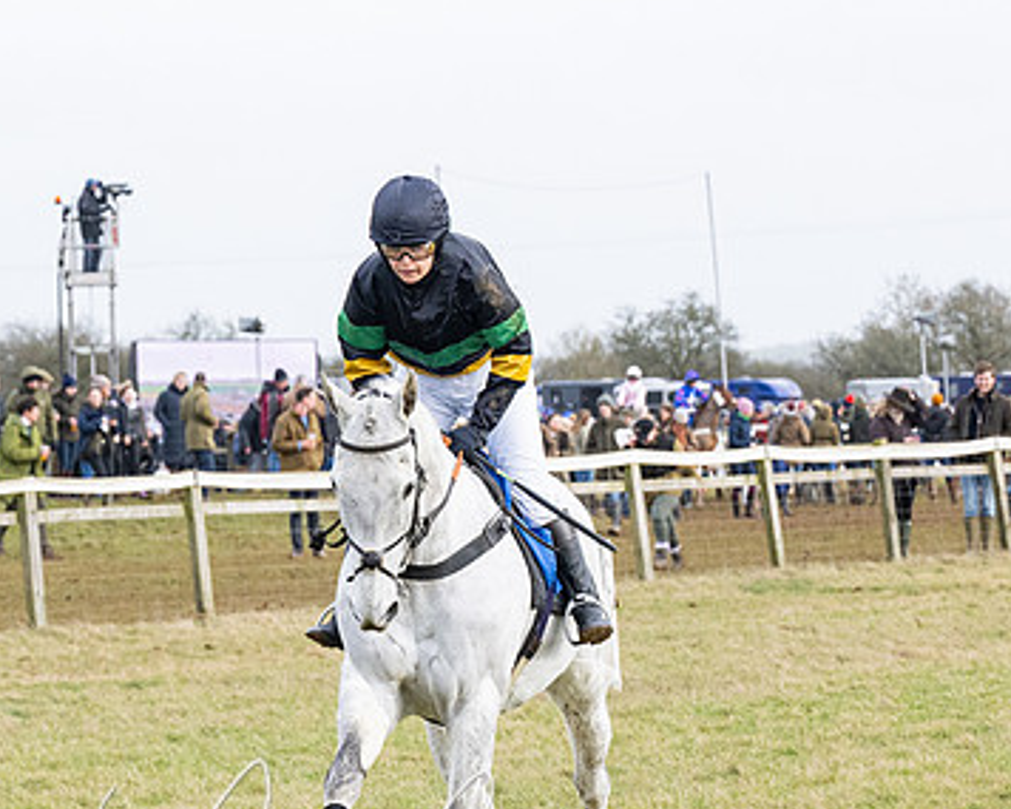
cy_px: 605
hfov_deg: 9.5
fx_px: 6076
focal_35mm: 203
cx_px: 470
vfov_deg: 7.6
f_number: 5
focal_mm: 76
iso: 800
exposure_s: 1/1250
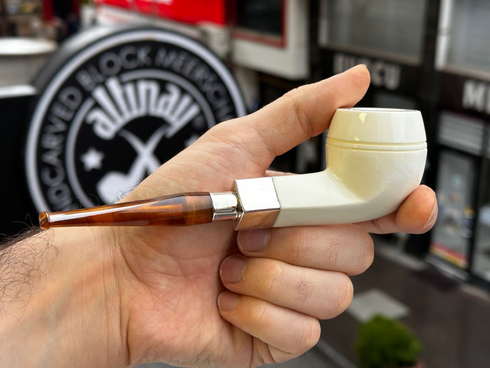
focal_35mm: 48
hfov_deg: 39.7
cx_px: 245
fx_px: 679
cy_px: 184
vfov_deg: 30.3
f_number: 1.78
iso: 80
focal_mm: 6.86
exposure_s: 1/125
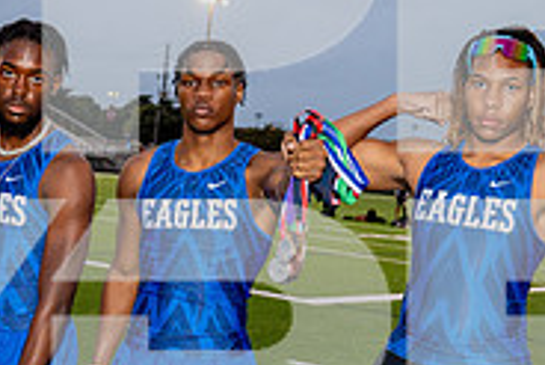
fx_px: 1288
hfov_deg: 22.9
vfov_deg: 15.8
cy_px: 358
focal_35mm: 85
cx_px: -6
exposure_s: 1/200
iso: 500
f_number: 4
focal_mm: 27
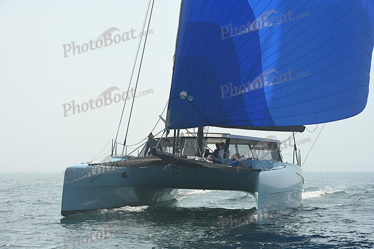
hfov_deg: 23.9
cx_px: 187
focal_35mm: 85
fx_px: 883
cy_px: 124
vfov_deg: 16.1
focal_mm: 85
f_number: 9
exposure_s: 1/1250
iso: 320
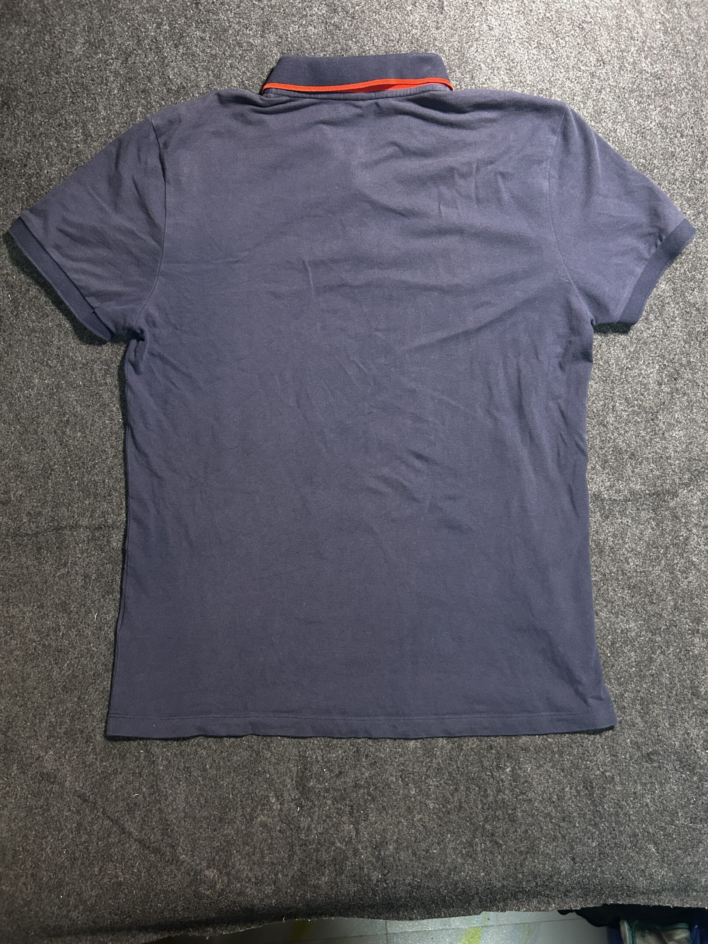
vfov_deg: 67.3
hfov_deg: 53.1
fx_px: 709
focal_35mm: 26
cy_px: 472
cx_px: 354
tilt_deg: -66.1
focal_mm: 5.7
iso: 400
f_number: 1.5
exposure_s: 1/50
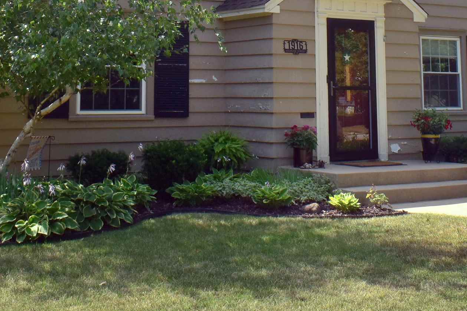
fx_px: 856
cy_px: -35
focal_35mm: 66
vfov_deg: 19.7
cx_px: 231
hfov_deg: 30.5
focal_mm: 18
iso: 400
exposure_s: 1/400
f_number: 11
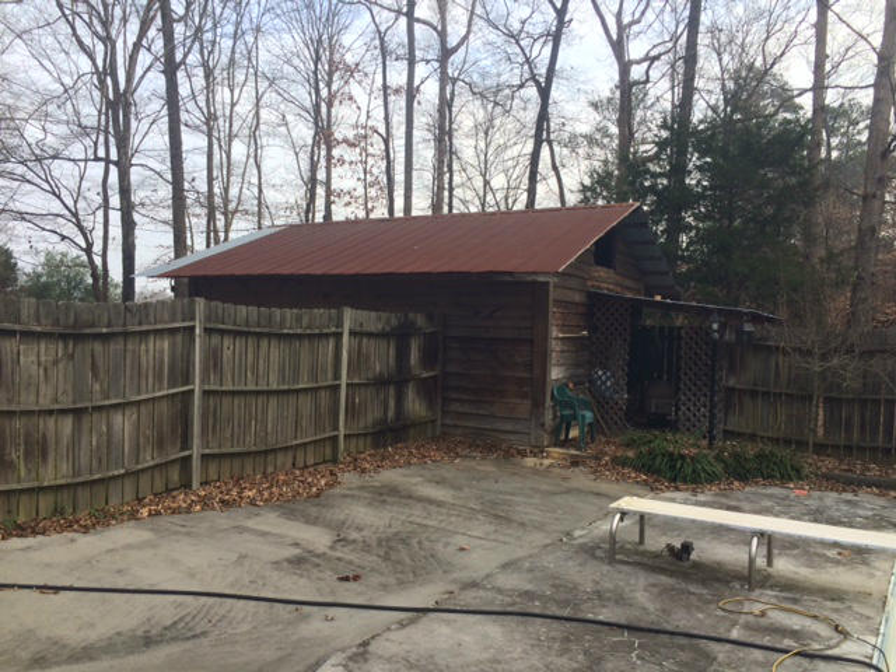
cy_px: 336
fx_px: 751
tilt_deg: -1.7
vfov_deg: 48.2
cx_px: 448
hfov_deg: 61.7
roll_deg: -0.4
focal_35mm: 29
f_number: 2.2
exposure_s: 1/513
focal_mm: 4.15
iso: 32
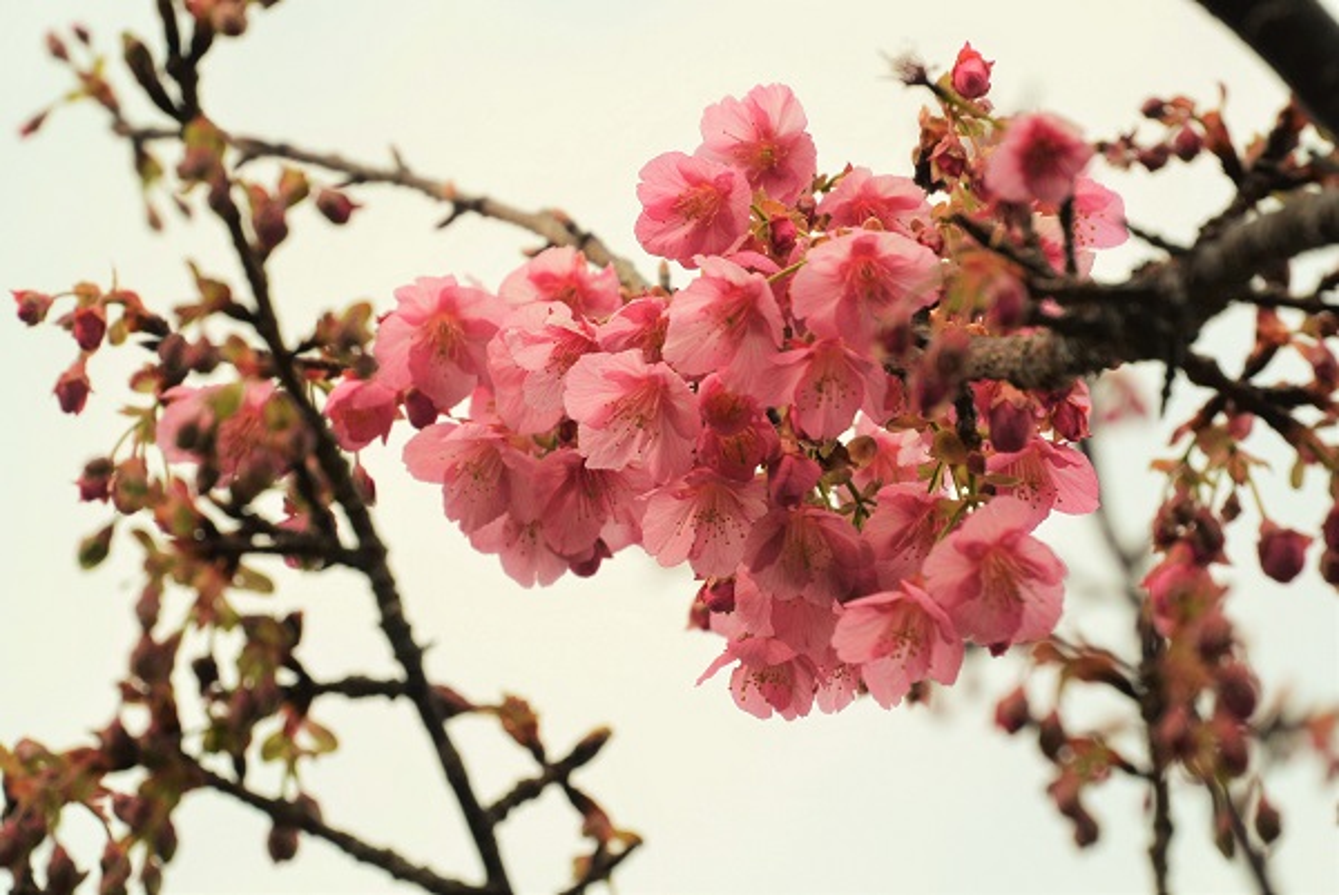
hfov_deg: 6.9
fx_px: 11054
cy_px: 448
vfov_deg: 4.6
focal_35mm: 297
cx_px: 670
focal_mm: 110
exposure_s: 1/500
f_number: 5.6
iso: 200
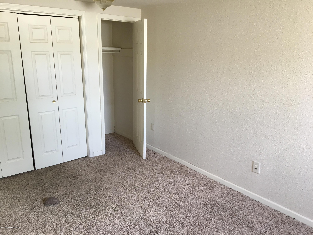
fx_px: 262
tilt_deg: -14.1
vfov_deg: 48.2
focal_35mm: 29
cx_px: 156
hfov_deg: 61.7
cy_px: 118
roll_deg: -0.7
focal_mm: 4.15
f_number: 2.2
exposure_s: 1/30
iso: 64
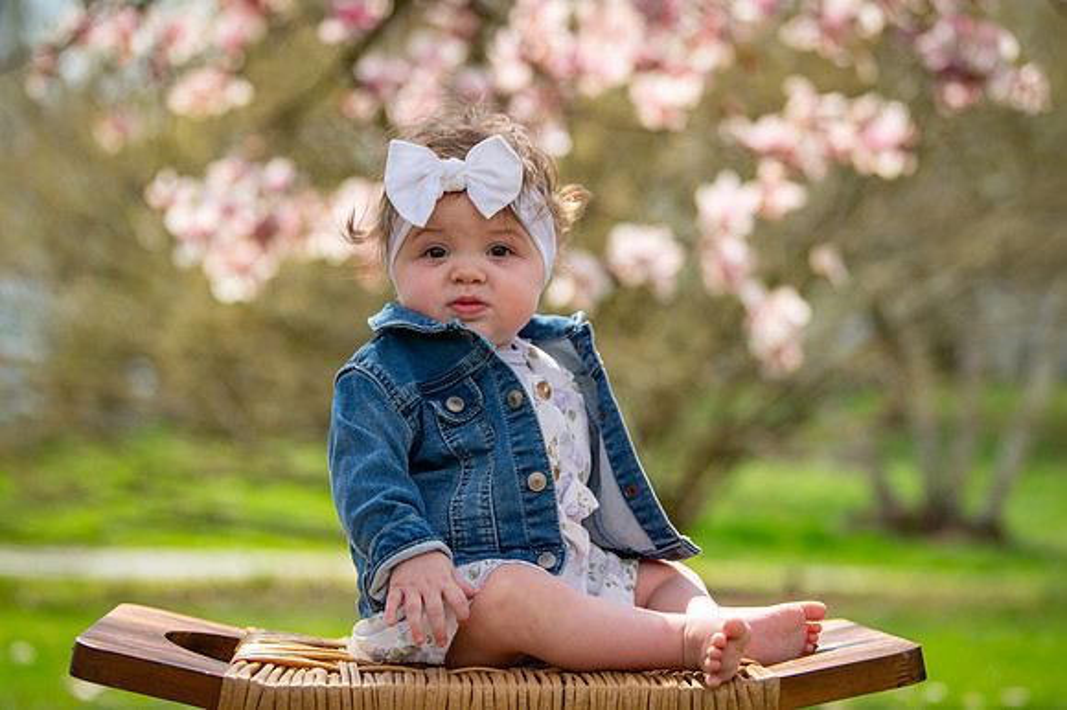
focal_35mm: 87
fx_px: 2571
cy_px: 347
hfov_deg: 23.4
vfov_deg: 15.7
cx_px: 536
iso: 320
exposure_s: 1/3200
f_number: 2.8
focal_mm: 70
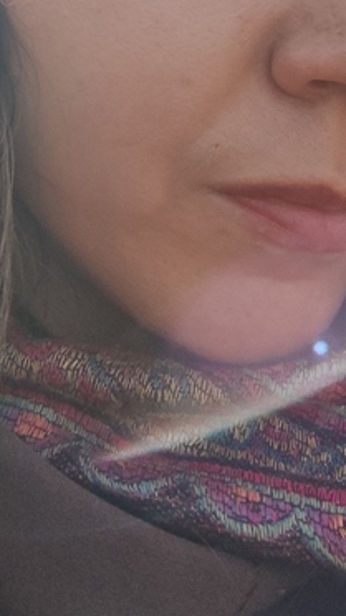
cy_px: 36
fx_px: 735
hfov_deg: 26.3
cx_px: 112
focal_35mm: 45
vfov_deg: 41.1
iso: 50
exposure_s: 1/759
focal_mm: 3.49
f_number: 2.45
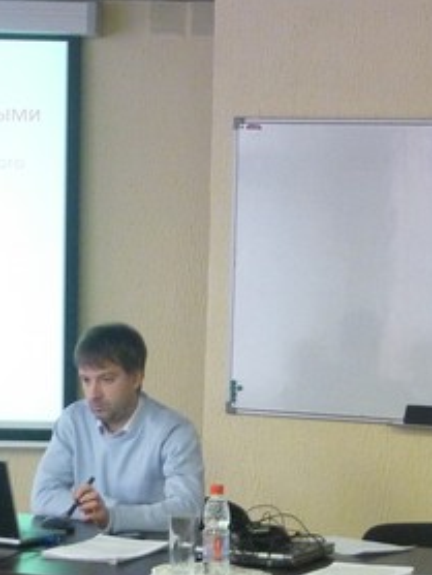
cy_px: 382
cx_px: 397
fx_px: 1761
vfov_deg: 18.5
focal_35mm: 106
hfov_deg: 13.8
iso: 400
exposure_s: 1/25
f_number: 3
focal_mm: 6.9
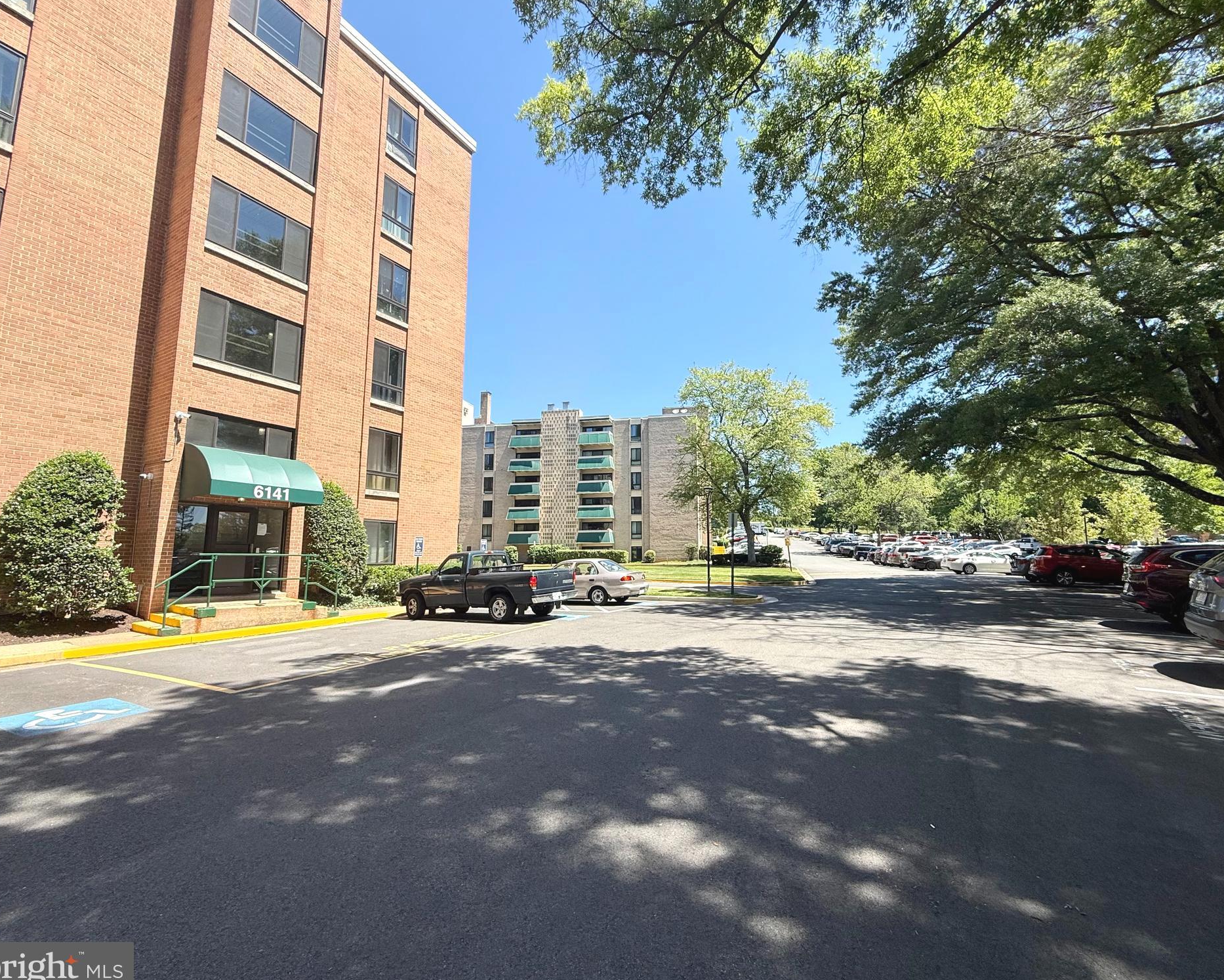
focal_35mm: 15
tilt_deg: +8.7
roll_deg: -0.1
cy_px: 492
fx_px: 543
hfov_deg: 96.7
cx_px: 642
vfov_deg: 84.0
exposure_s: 1/1001
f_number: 2.2
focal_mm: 2.22
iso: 50
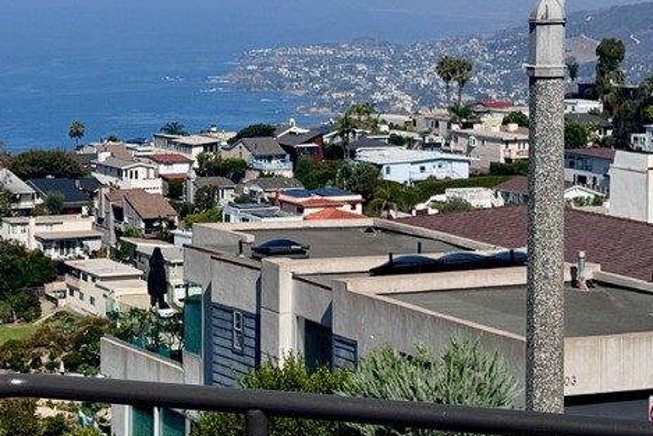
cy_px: 98
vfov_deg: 12.5
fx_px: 1978
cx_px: 192
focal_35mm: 109
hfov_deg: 18.7
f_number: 1.78
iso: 64
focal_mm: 6.76
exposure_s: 1/9009
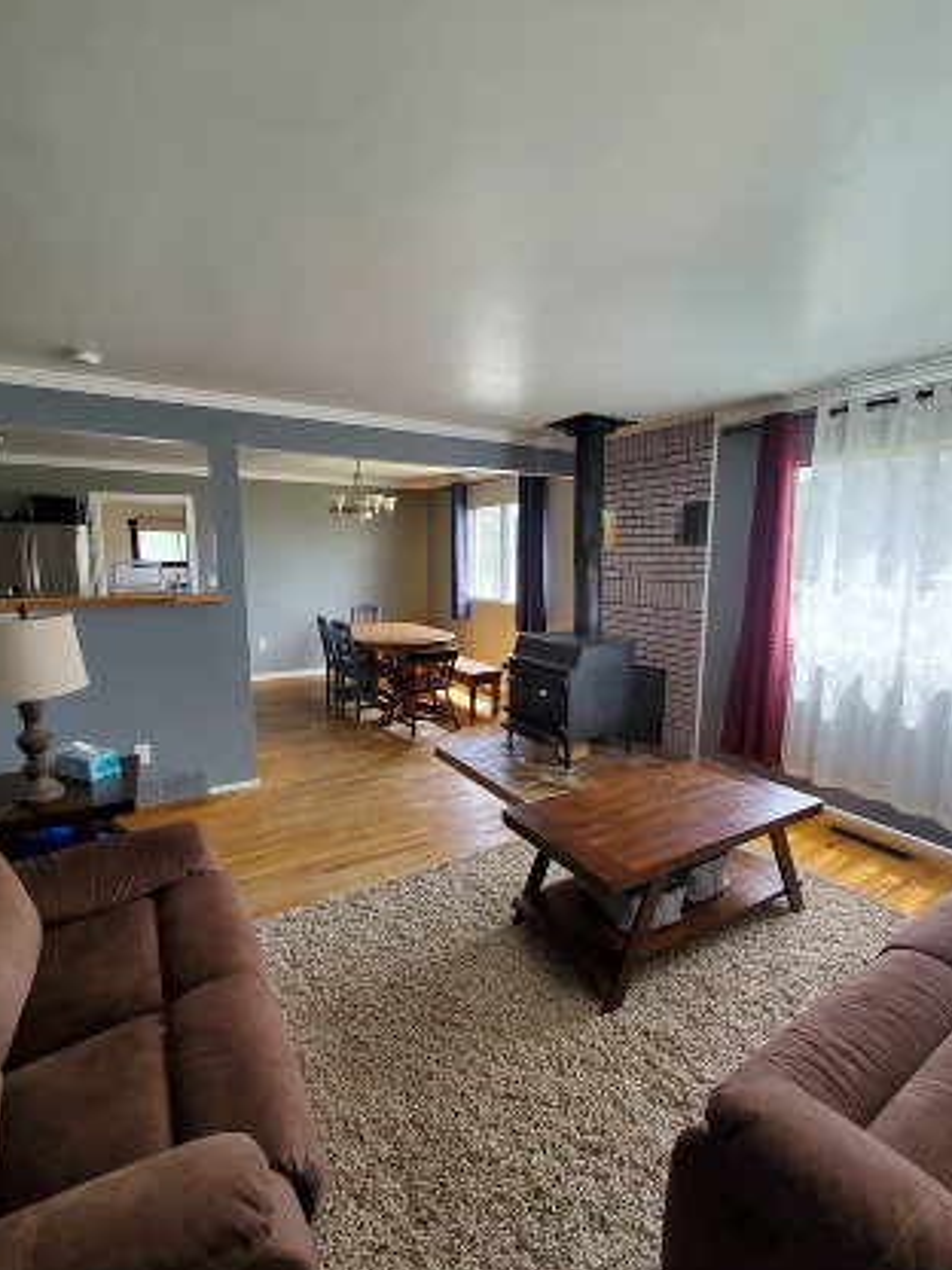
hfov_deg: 81.7
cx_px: 488
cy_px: 632
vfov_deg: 98.2
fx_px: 550
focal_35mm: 15
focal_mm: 1.8
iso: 125
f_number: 2.2
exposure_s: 1/59
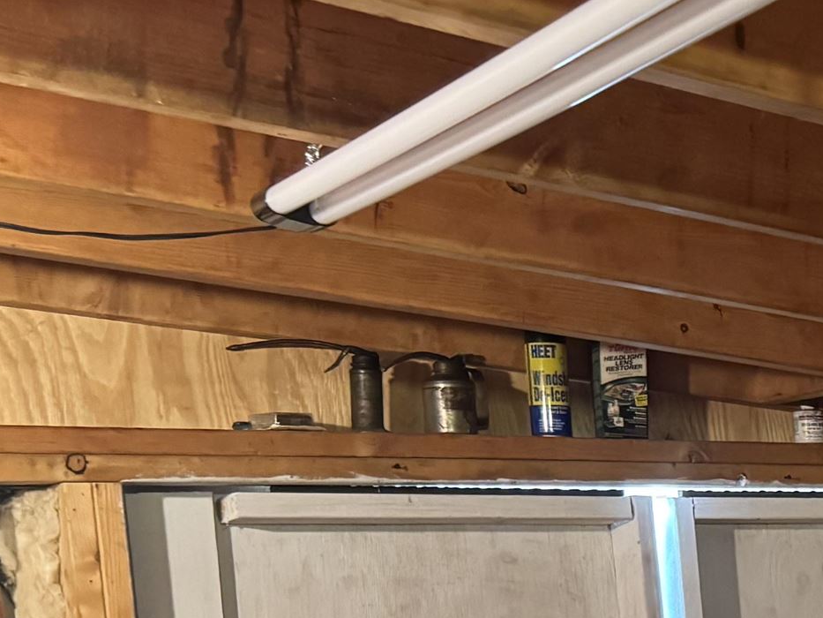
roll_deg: +2.8
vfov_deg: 17.4
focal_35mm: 79
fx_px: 1878
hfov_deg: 21.8
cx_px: 1129
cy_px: 833
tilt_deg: -8.4
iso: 1000
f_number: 1.78
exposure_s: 1/40
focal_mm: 6.76
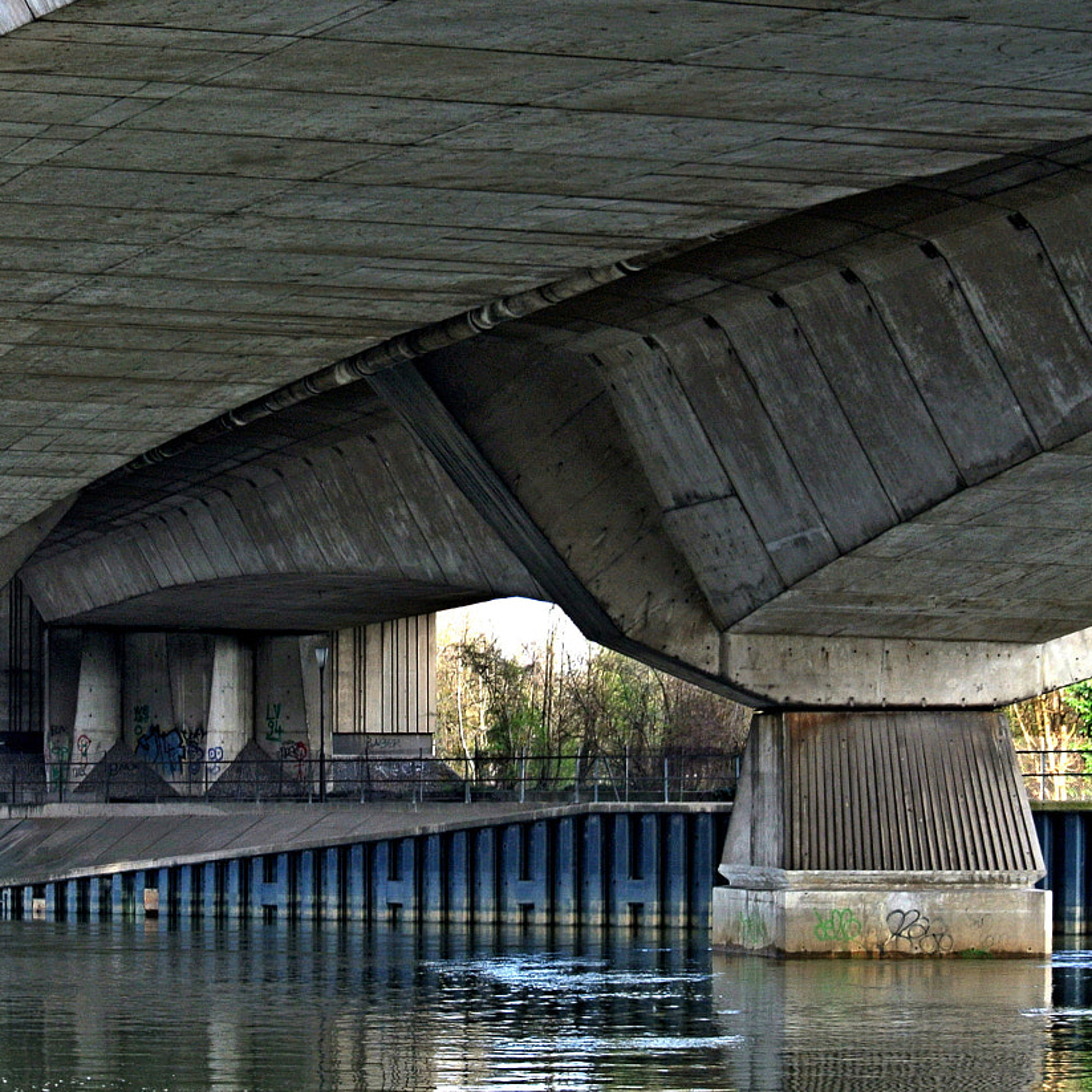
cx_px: 341
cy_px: 533
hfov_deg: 13.0
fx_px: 4783
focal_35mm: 134
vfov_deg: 13.0
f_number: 3.8
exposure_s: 1/125
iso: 220
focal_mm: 30
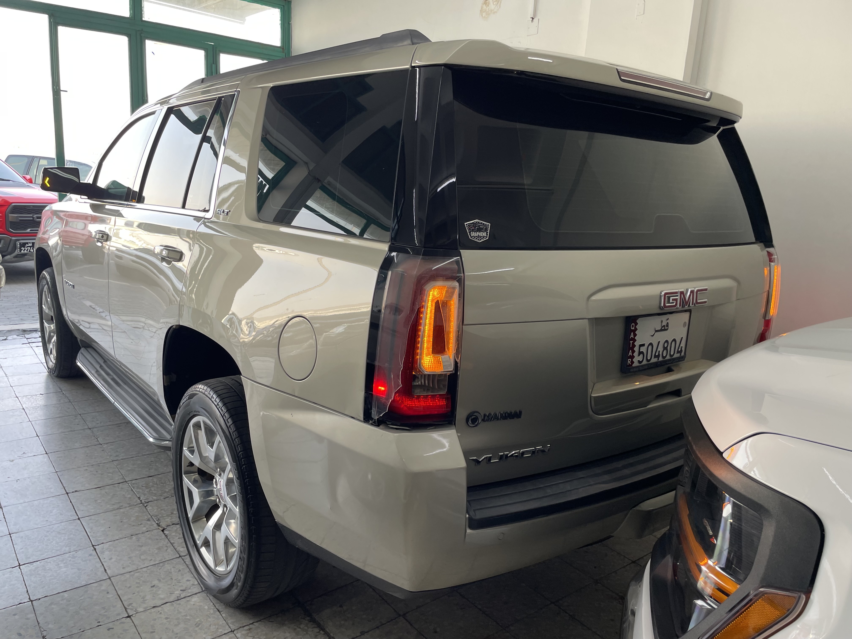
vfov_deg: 53.1
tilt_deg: -10.7
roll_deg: -2.9
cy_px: 320
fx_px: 640
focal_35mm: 26
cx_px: 426
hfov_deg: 67.3
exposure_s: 1/101
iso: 32
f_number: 1.6
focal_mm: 4.2
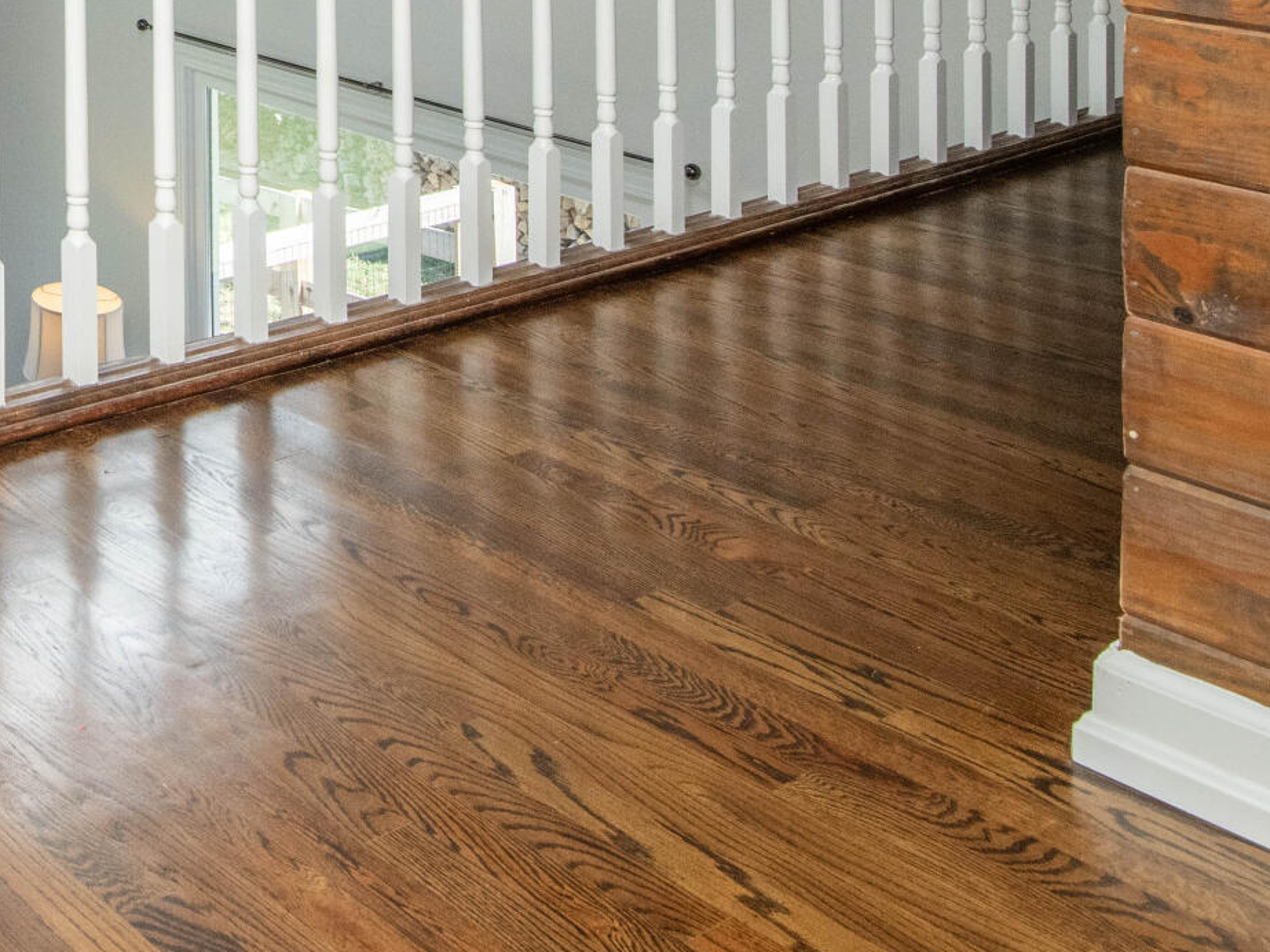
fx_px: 1834
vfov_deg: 24.2
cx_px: -263
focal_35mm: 50
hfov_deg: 31.7
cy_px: -391
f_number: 9
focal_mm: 16
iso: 500
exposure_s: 1/250
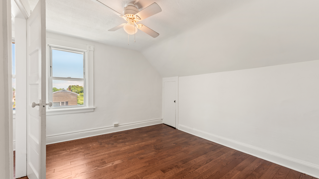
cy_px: 90
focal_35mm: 15
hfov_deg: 103.0
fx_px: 127
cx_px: 163
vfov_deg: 70.5
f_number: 8
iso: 250
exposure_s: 1/4
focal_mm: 14
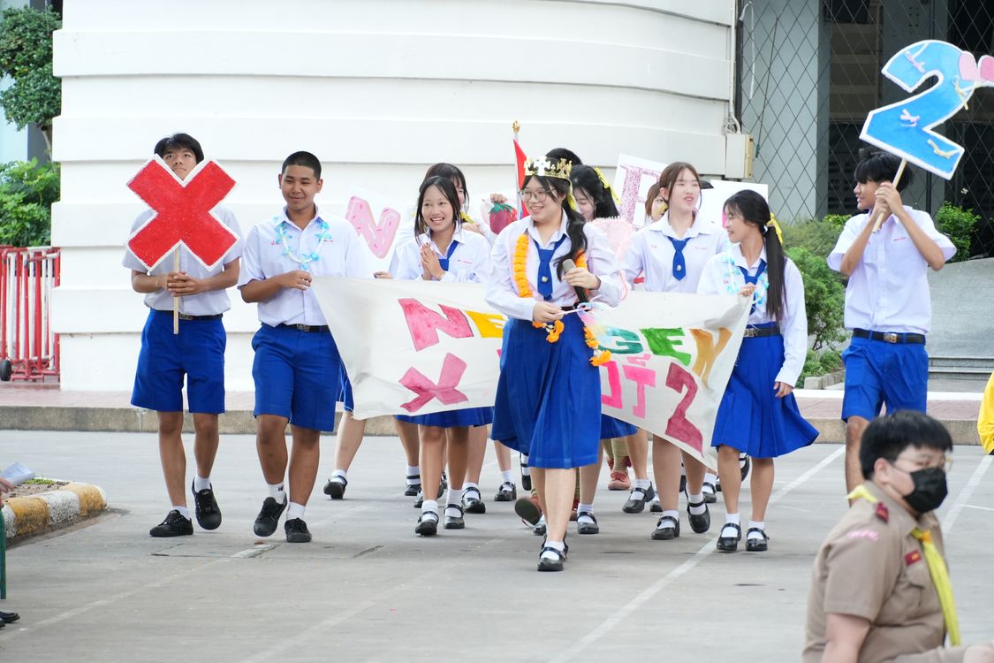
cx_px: 497
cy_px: 332
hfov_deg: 10.5
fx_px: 5425
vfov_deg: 7.0
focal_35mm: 196
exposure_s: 1/320
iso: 1600
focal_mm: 131
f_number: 5.6
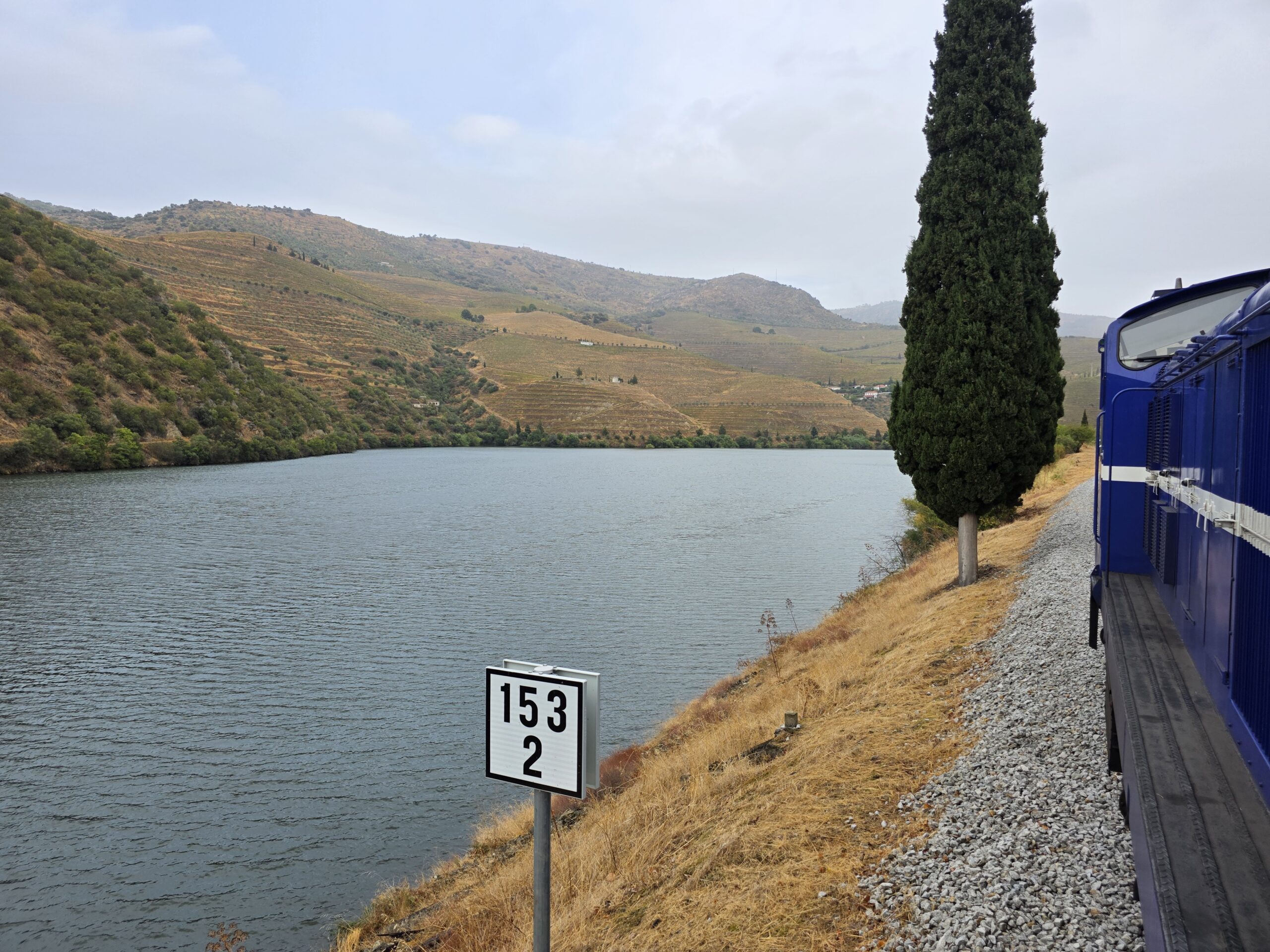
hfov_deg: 73.9
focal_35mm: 23
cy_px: 476
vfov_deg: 58.9
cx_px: 635
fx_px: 844
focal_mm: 6.3
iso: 80
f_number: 1.7
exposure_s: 1/3282
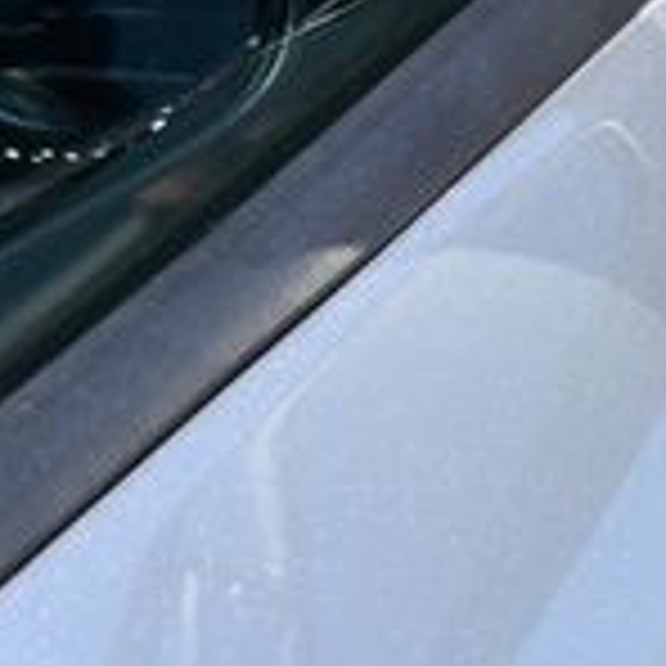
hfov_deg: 5.7
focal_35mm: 303
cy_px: -284
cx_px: 1062
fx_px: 6592
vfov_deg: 5.7
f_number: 11
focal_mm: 55
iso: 400
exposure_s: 1/400
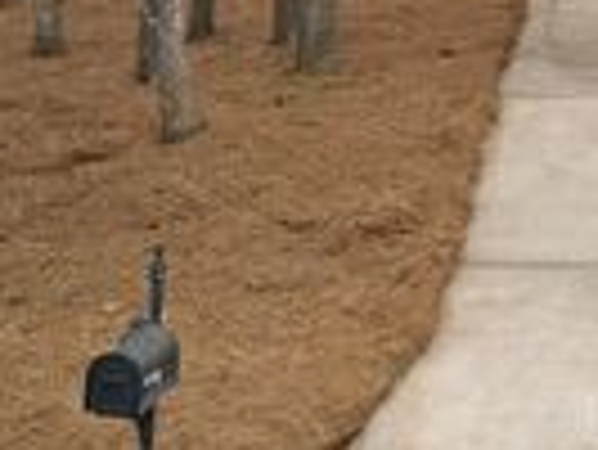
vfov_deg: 15.5
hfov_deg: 21.1
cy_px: -164
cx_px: 585
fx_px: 1556
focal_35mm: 90
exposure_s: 1/160
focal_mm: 4.5
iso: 110
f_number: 2.8
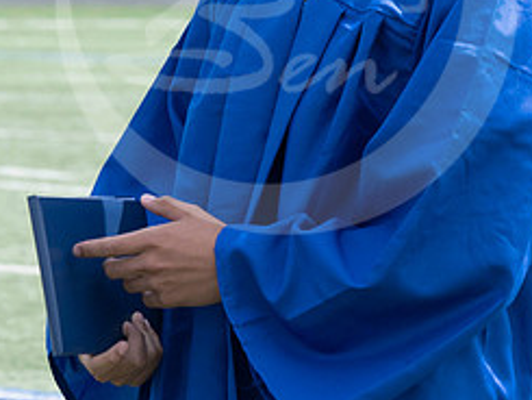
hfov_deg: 3.8
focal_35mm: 515
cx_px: -97
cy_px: -271
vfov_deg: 2.9
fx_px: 7919
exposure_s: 1/250
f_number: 7.1
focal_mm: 110
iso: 200
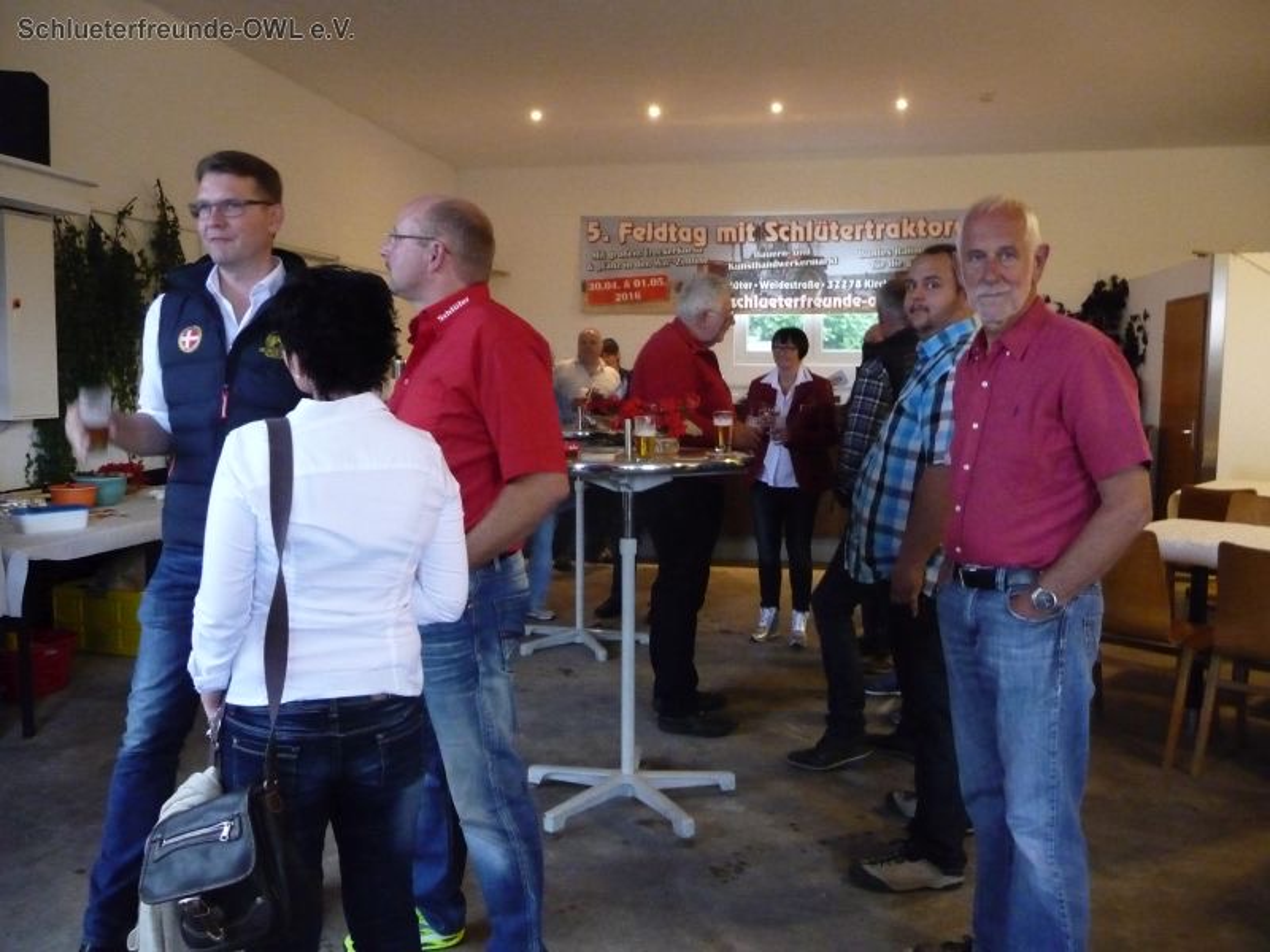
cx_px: 635
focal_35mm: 28
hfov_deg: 63.4
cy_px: 476
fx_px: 1027
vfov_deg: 49.7
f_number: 3.3
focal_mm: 4.7
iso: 800
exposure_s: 1/15
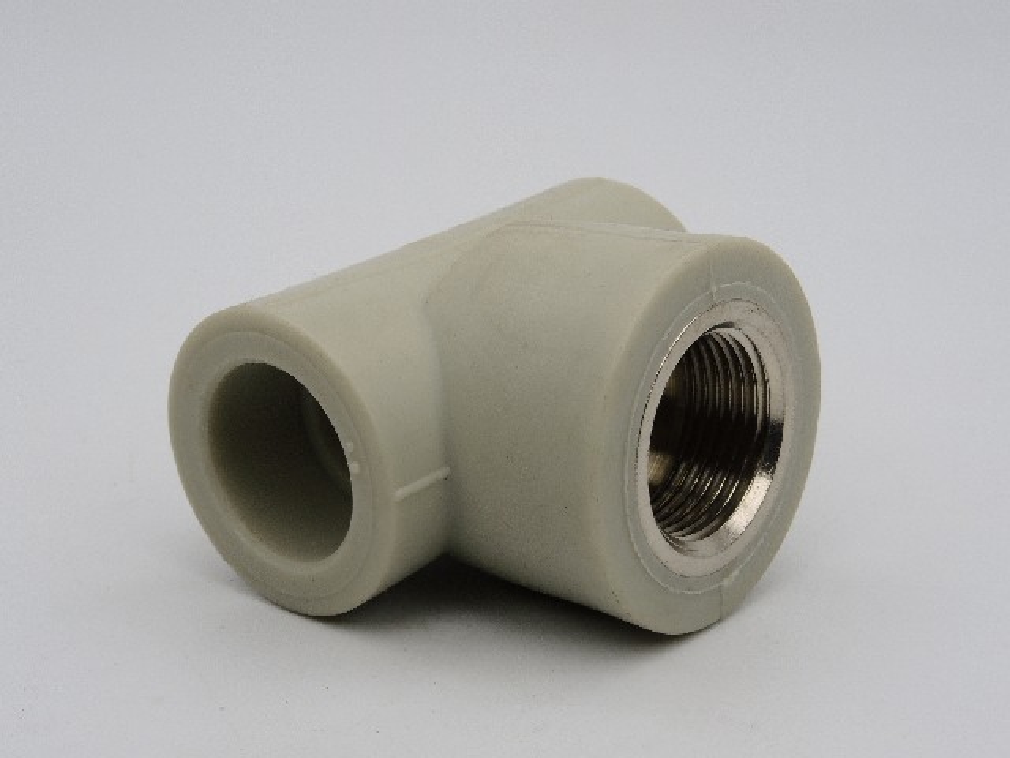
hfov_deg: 29.4
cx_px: 505
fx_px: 1926
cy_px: 379
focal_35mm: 66
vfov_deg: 22.3
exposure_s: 1/400
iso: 100
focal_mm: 14.1
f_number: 8
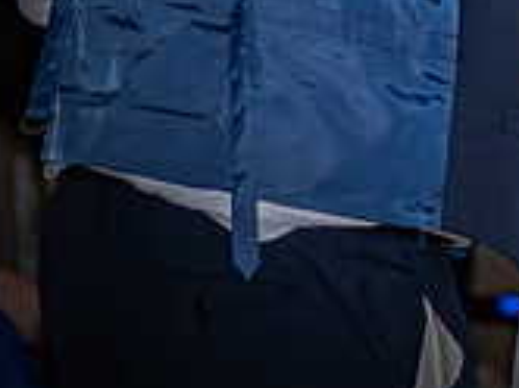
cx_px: 772
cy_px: -261
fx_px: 4506
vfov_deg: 4.9
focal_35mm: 301
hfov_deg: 6.5
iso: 100
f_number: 1.2
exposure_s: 1/250
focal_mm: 43
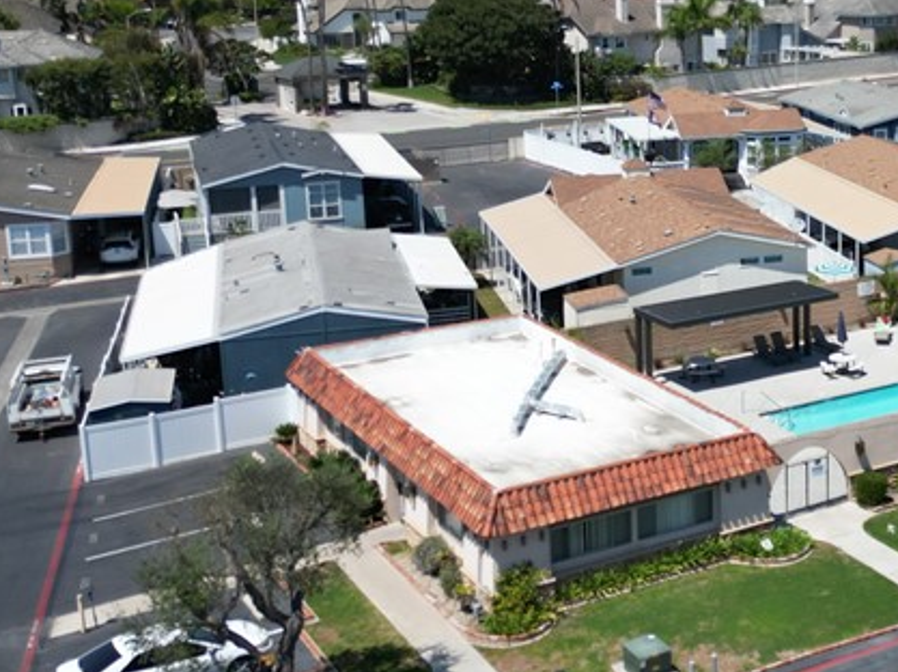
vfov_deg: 24.7
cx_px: 801
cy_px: 237
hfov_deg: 31.3
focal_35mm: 59
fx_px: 1529
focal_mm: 6.72
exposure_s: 1/4000
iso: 130
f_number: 1.7
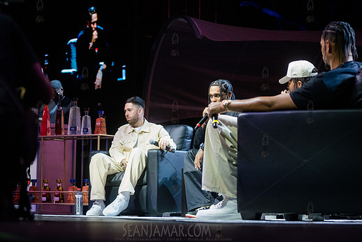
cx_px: 175
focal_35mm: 112
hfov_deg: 18.3
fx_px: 1127
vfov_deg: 12.2
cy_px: 112
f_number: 4.5
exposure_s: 1/800
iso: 5000
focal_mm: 100
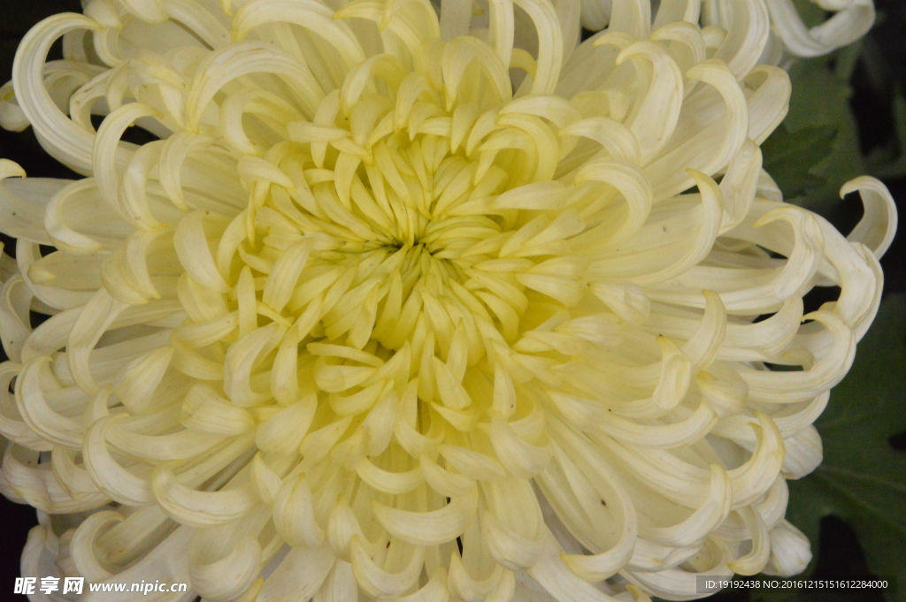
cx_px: 453
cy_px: 301
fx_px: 3583
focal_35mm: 142
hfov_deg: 14.4
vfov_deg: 9.6
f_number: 18
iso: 6400
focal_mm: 95
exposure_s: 1/125
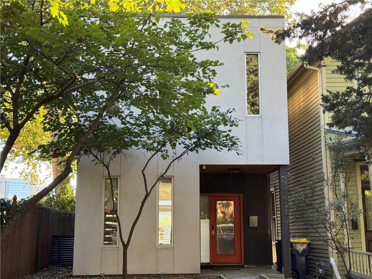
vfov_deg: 30.3
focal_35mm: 48
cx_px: 186
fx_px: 516
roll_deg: -0.6
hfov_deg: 39.7
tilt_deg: +8.7
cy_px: 140
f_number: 1.78
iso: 50
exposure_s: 1/124
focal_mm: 6.76
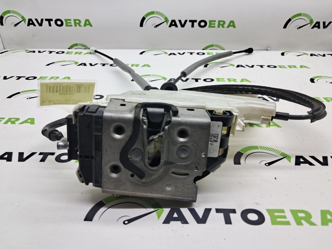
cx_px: 166
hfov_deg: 65.4
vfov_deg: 51.3
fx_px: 259
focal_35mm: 27
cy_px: 124
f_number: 1.8
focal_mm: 4
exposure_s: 1/50
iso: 50
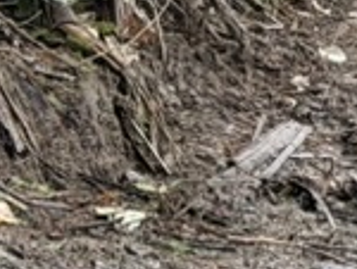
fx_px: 3378
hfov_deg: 5.5
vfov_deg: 4.5
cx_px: 1207
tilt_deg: +4.4
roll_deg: +1.5
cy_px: -164
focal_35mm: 327
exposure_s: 1/88
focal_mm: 6.76
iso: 100
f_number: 1.78
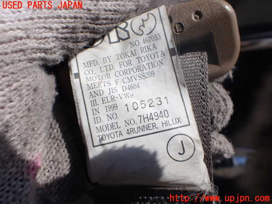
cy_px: 102
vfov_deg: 46.8
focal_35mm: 30
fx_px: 236
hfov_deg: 60.0
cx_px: 136
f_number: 9
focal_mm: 5.4
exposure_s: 1/250
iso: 100
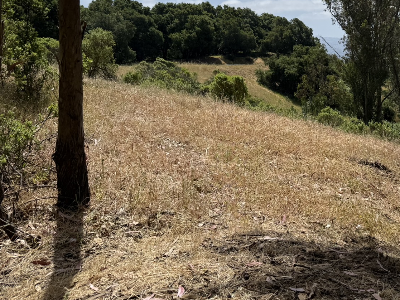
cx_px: 295
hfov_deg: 41.8
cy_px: 47
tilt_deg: -0.7
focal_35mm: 44
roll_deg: +0.6
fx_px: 508
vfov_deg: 31.7
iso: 80
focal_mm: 6.76
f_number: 1.78
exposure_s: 1/7353
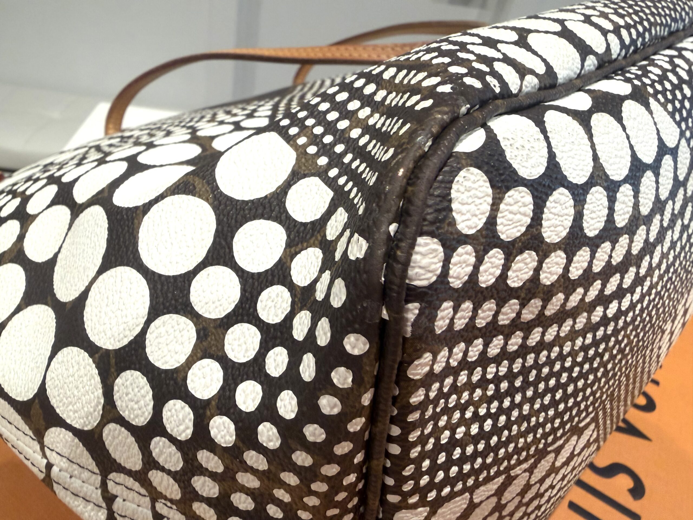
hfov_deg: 71.6
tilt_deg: -38.9
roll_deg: -9.7
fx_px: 480
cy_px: 260
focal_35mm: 24
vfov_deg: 56.8
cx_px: 346
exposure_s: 1/60
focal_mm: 2.22
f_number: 2.2
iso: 200
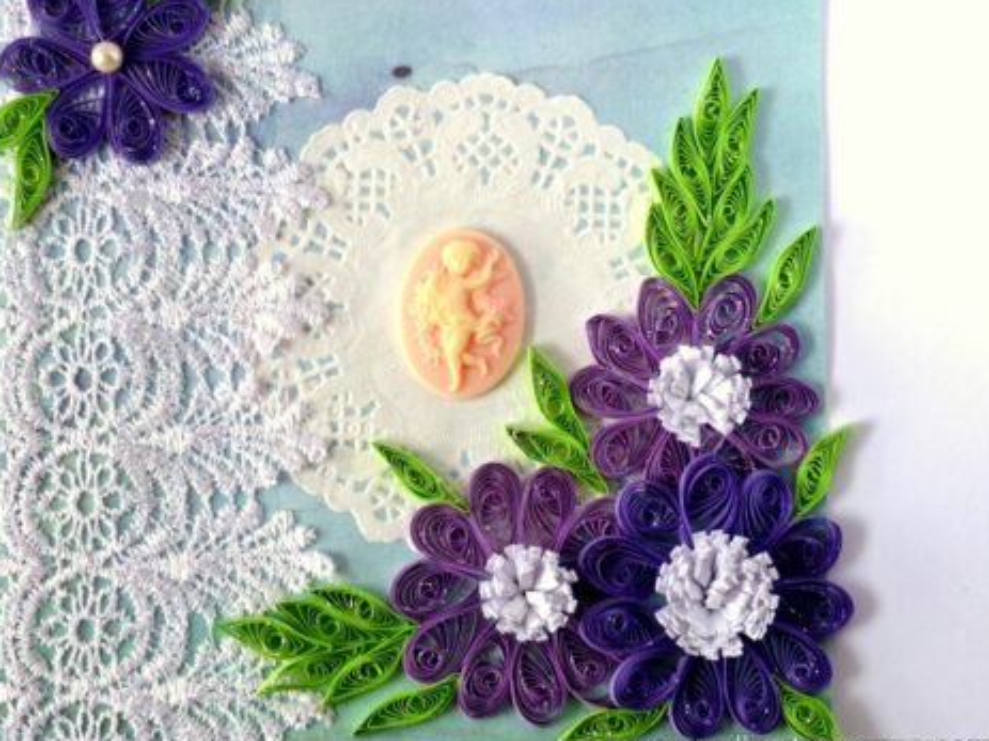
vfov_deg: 21.0
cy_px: 308
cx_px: 393
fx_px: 1999
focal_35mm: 70
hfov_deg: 27.7
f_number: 2.8
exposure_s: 1/200
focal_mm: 9.8
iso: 100
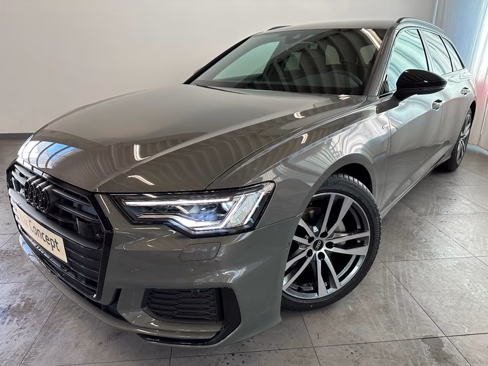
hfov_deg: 71.6
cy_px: 183
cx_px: 244
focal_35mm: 24
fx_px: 338
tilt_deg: -21.6
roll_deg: +0.0
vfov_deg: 56.8
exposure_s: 1/102
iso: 160
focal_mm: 6.86
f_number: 1.78
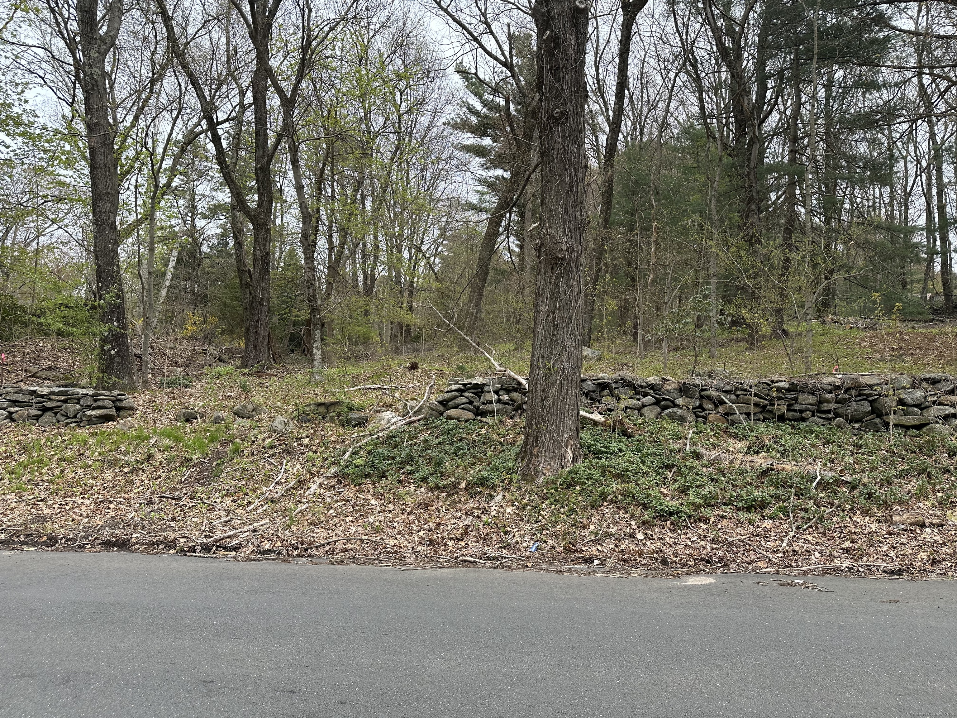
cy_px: 359
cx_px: 478
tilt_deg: +4.7
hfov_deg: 71.6
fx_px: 664
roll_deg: -2.2
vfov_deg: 56.8
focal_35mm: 24
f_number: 1.78
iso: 80
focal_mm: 6.86
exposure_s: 1/1412
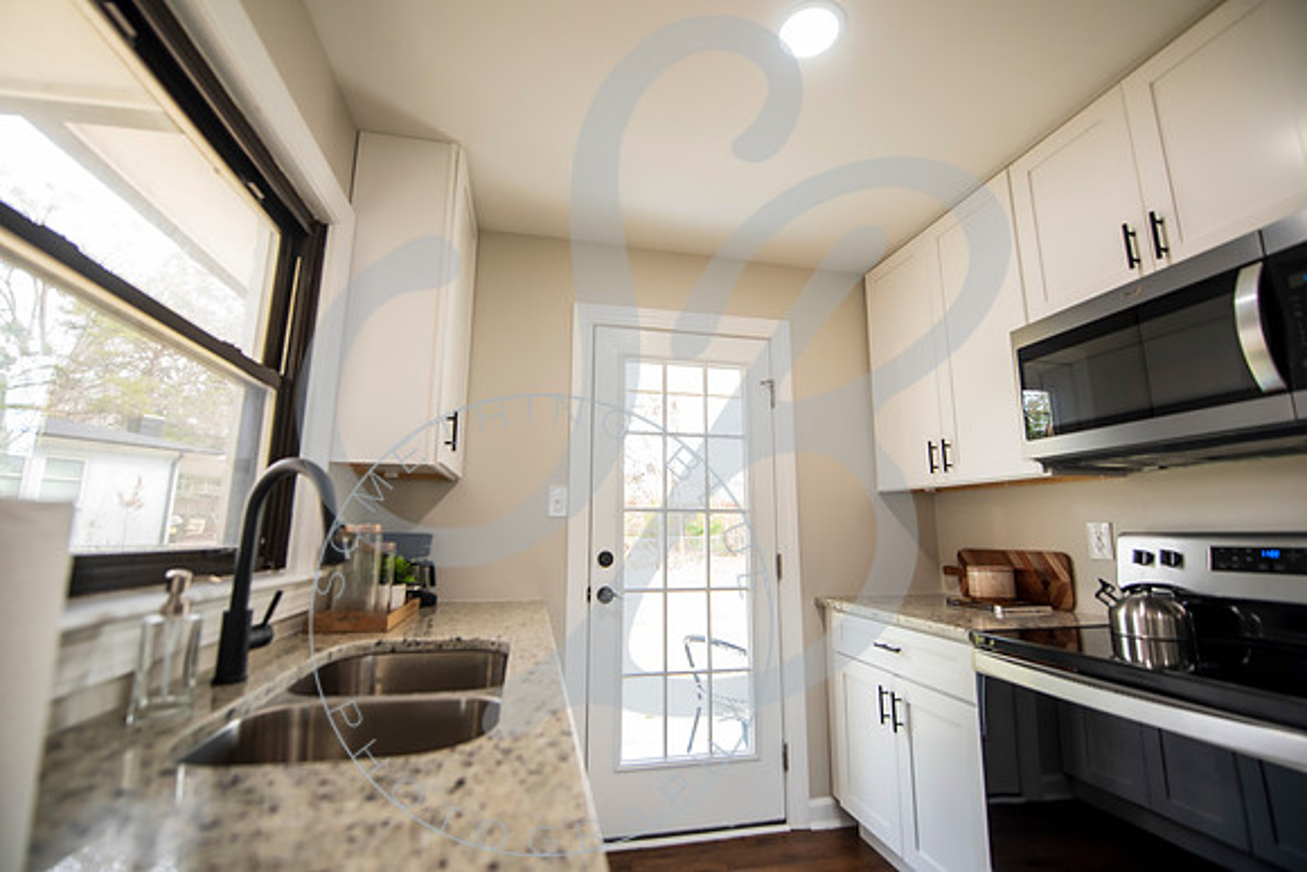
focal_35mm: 15
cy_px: 436
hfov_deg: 101.8
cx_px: 637
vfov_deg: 78.8
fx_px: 531
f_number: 2.8
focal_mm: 14
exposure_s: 1/125
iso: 500
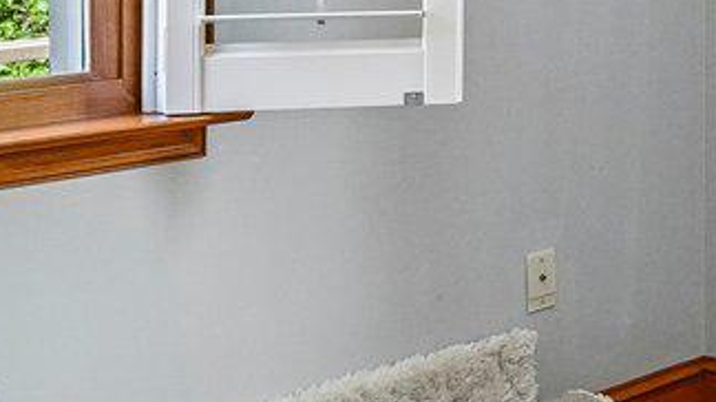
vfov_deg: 11.0
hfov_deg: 17.0
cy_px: -187
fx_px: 2012
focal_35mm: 106
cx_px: 1246
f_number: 8
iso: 800
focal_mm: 16
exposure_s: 1/60
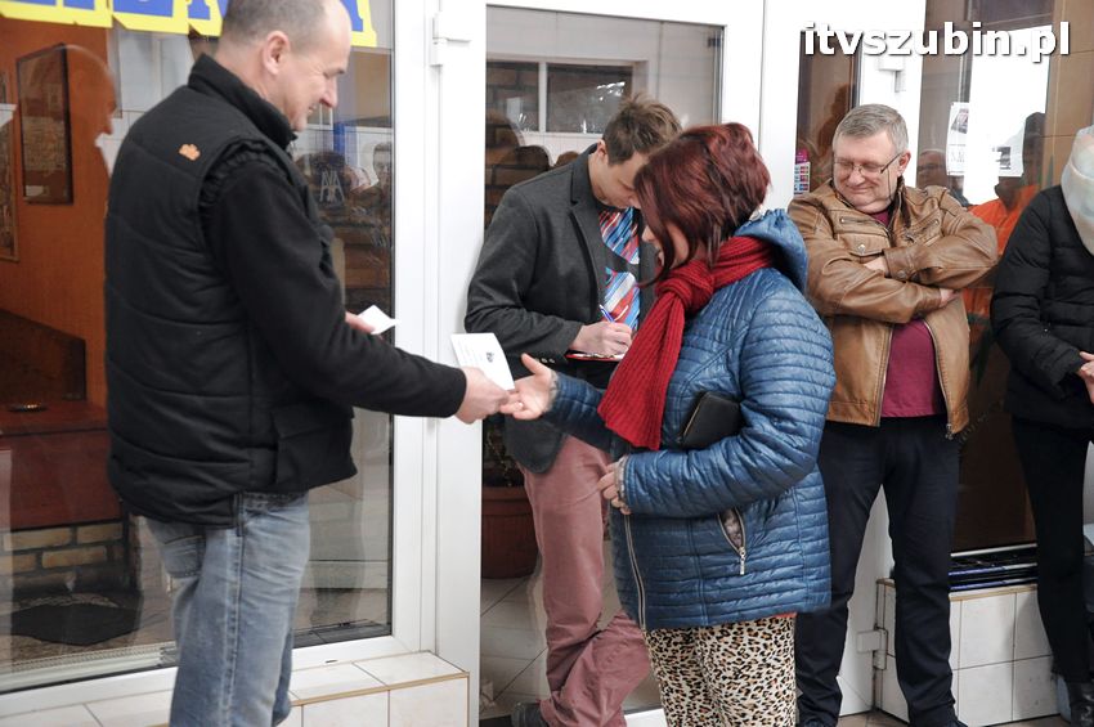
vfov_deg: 28.0
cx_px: 547
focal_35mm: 48
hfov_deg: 41.1
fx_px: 1457
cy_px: 364
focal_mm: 32
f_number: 4.5
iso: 1600
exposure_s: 1/80
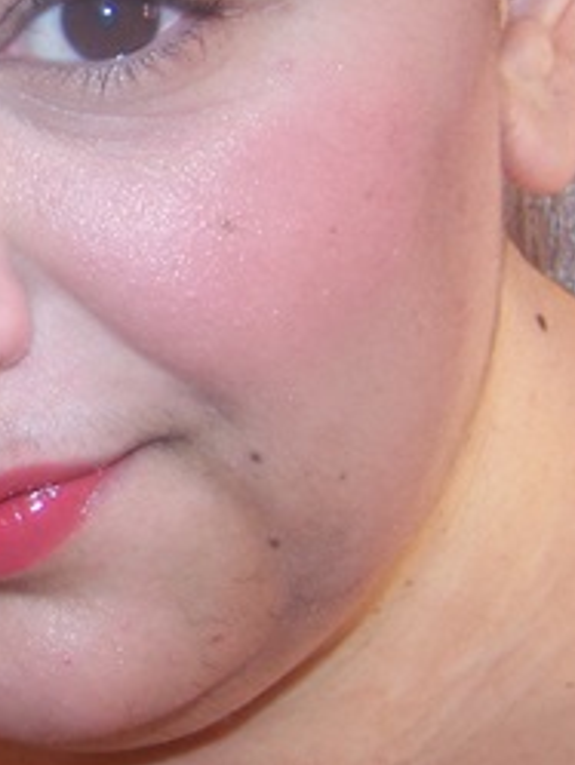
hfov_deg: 14.8
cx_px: -292
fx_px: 2058
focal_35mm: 93
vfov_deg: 21.1
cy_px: 372
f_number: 2.8
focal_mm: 6.3
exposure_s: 1/60
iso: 80
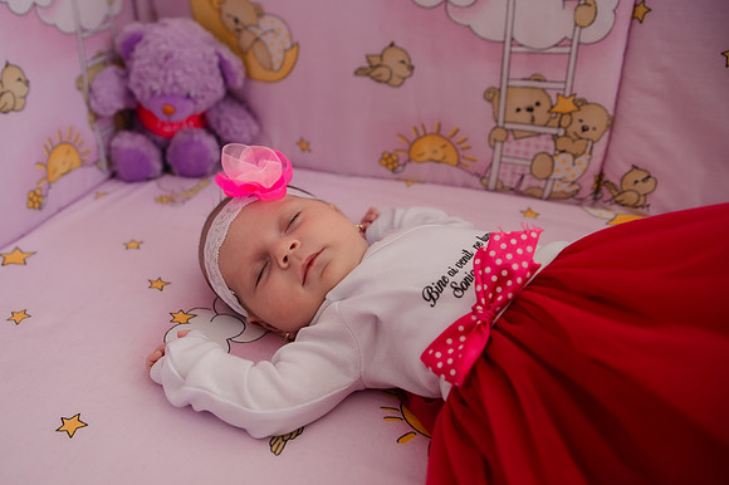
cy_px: 231
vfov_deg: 45.6
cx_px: 296
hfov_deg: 64.1
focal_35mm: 28
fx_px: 577
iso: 400
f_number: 3.5
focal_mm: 24
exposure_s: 1/125
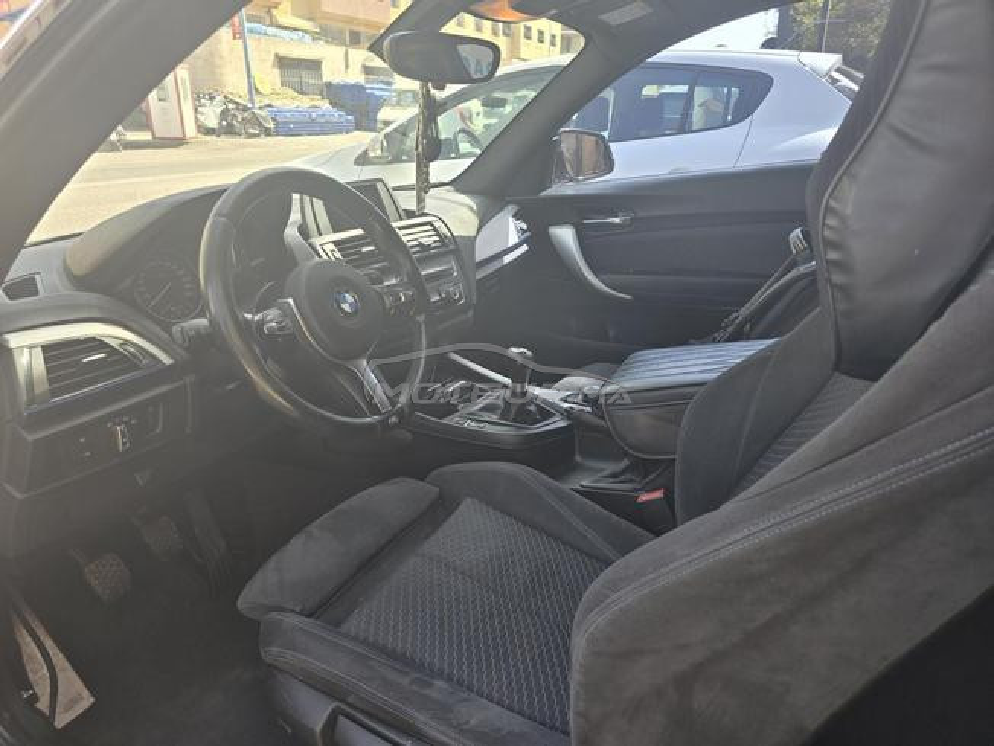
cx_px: 497
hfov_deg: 73.9
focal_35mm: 23
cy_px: 373
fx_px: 660
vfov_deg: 58.9
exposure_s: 1/180
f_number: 1.7
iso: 25
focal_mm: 6.3
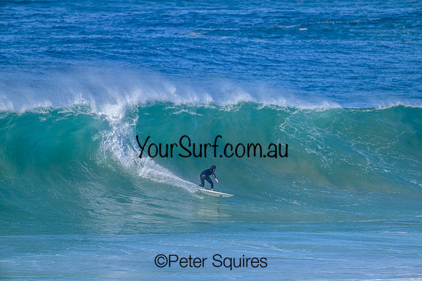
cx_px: 211
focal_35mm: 560
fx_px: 6566
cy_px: 140
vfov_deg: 2.5
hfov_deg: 3.7
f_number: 8
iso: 720
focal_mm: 560
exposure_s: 1/2000
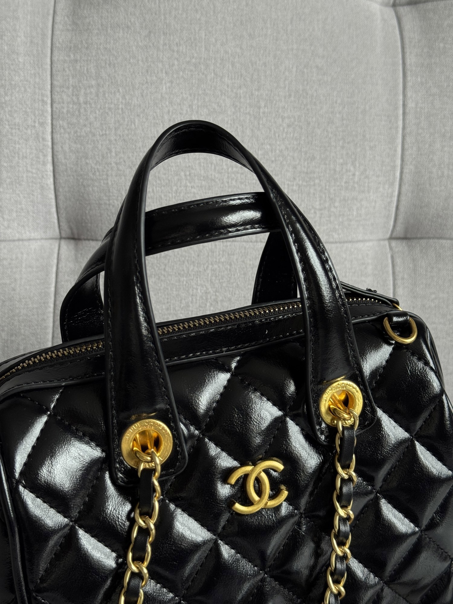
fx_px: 838
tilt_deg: -26.0
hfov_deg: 30.3
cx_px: 226
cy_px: 302
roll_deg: -4.7
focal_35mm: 48
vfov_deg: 39.7
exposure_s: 1/75
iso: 100
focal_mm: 6.76
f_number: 1.78
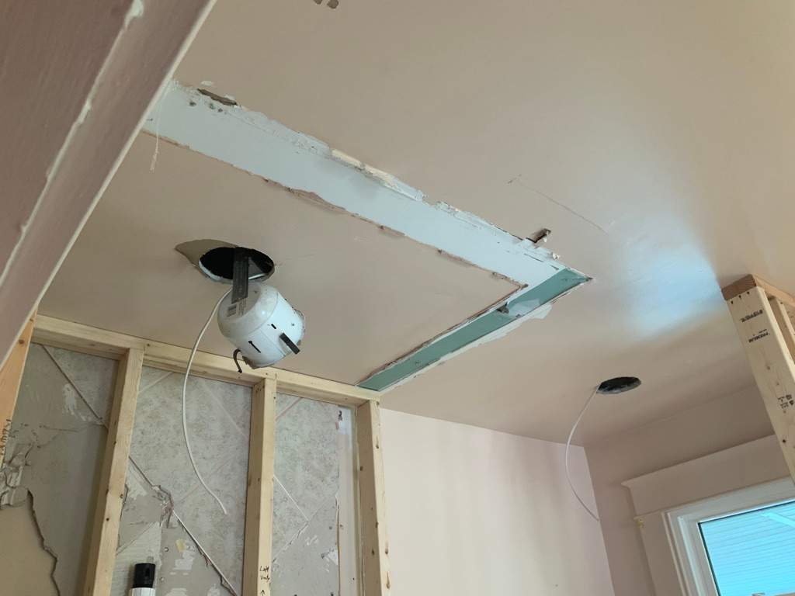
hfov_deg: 61.7
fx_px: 666
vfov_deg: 48.2
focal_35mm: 29
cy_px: 298
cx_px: 398
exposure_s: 1/58
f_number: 1.8
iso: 80
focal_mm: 3
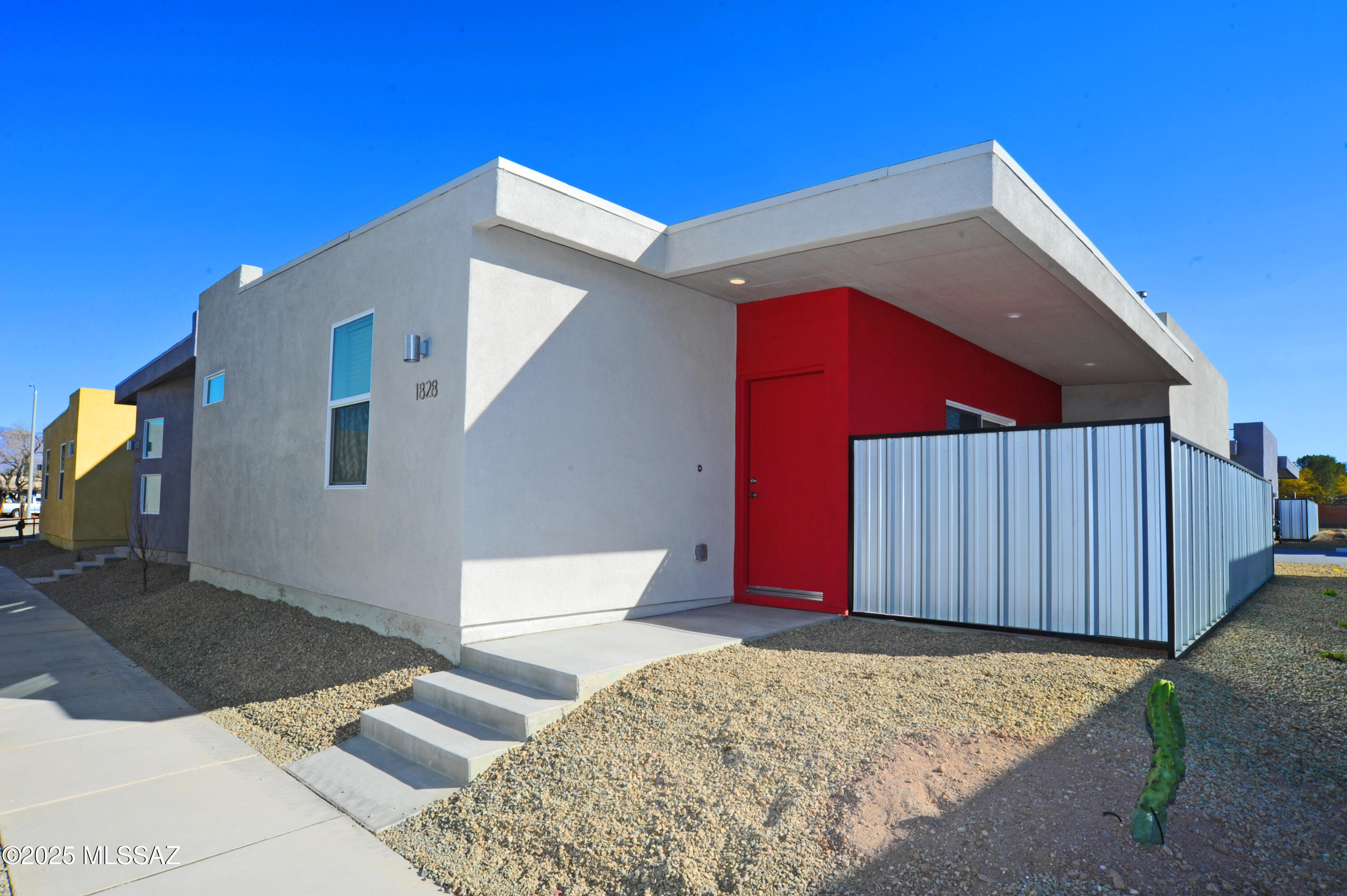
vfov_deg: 61.9
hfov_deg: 84.0
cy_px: 448
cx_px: 674
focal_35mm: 20
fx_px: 748
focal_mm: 20
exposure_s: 1/125
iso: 200
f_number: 16
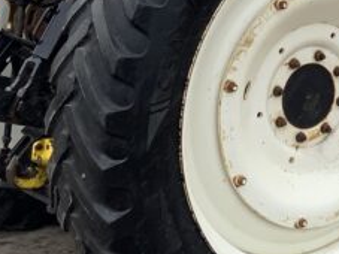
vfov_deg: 11.0
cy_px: -91
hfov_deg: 14.5
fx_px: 1282
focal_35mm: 131
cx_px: 433
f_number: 1.8
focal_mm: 3
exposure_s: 1/666
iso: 16
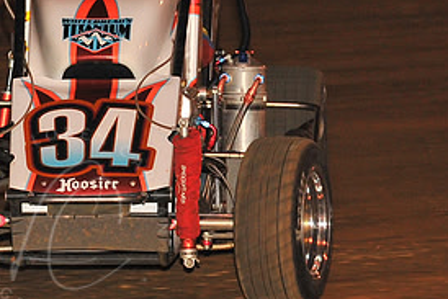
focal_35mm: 286
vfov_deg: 4.8
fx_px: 3561
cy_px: 74
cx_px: 69
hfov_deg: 7.2
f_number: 6.3
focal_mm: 135
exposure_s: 1/320
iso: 1000
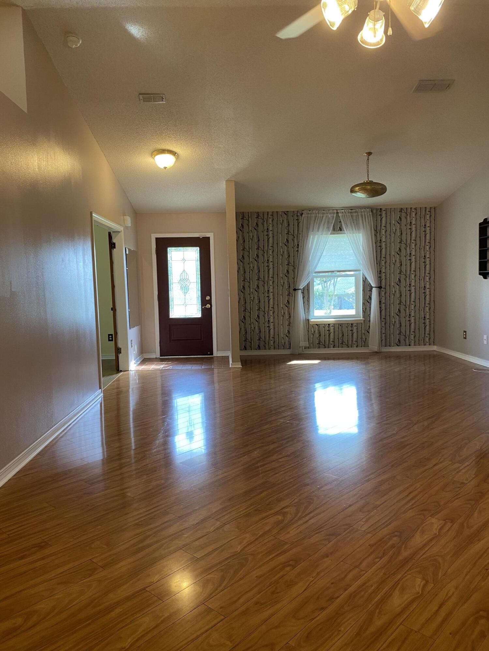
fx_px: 490
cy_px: 326
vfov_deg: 67.3
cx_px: 244
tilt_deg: -3.9
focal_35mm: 26
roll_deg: +1.4
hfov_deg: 53.1
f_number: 1.8
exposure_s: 1/60
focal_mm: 4.25
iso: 80
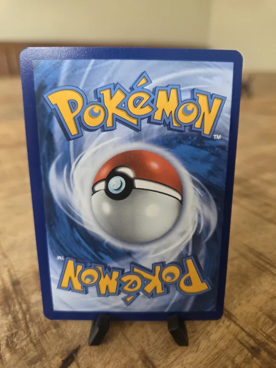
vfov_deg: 73.9
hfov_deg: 58.9
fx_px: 245
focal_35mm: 23
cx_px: 138
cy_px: 184
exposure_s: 1/100
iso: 400
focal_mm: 5.4
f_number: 1.8
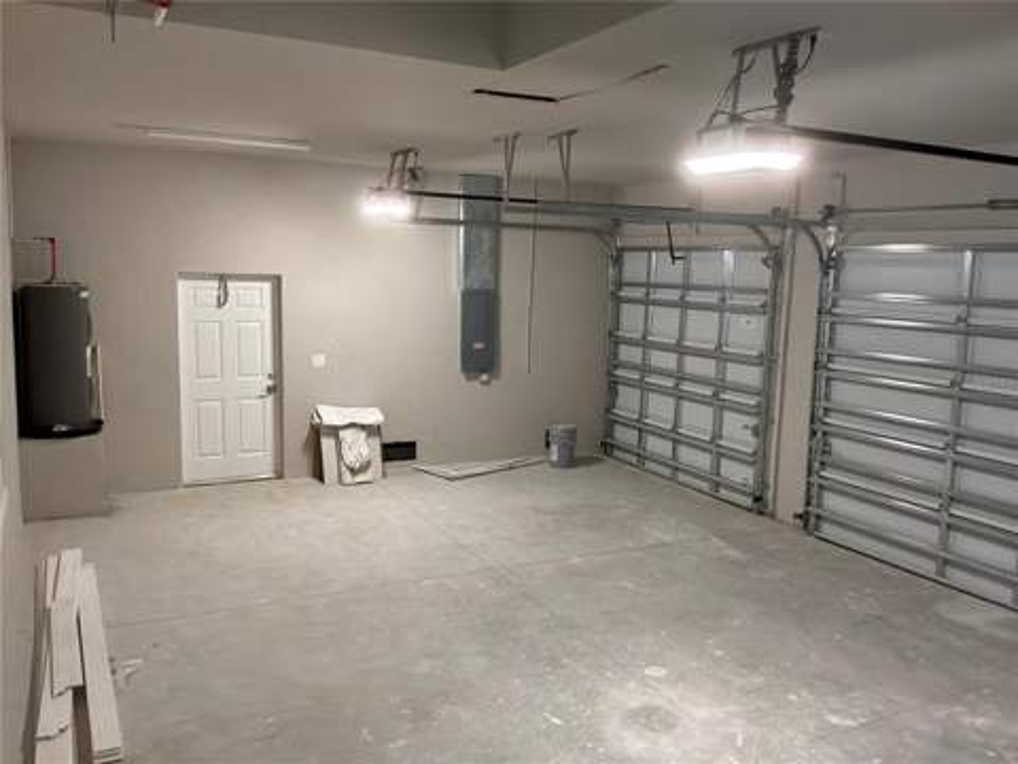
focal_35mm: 28
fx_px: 823
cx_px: 509
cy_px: 382
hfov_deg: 63.4
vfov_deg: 49.7
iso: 200
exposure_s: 1/60
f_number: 1.8
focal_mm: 3
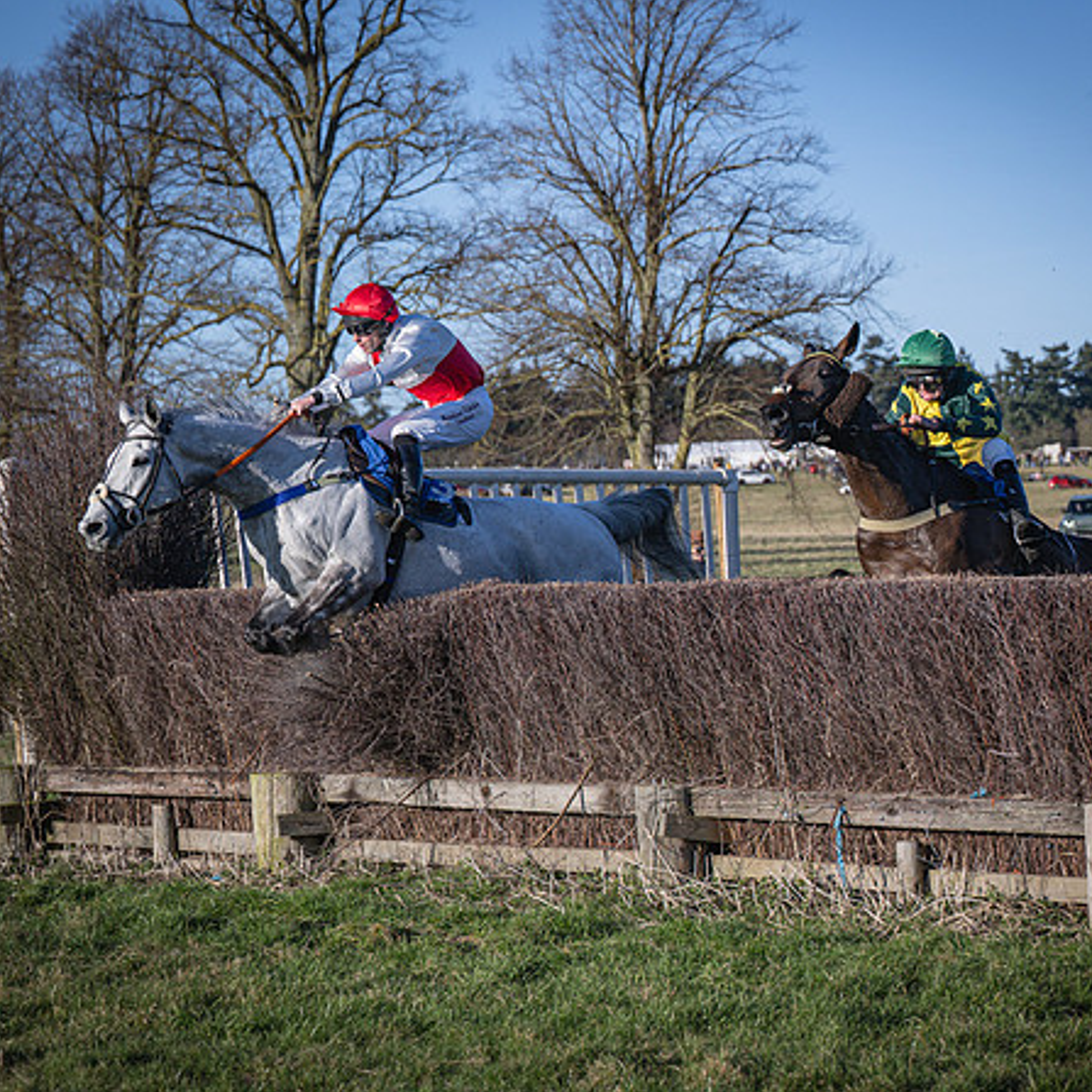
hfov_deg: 13.0
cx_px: 976
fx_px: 4747
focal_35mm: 133
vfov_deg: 13.1
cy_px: 610
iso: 200
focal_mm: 74
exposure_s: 1/2500
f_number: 4
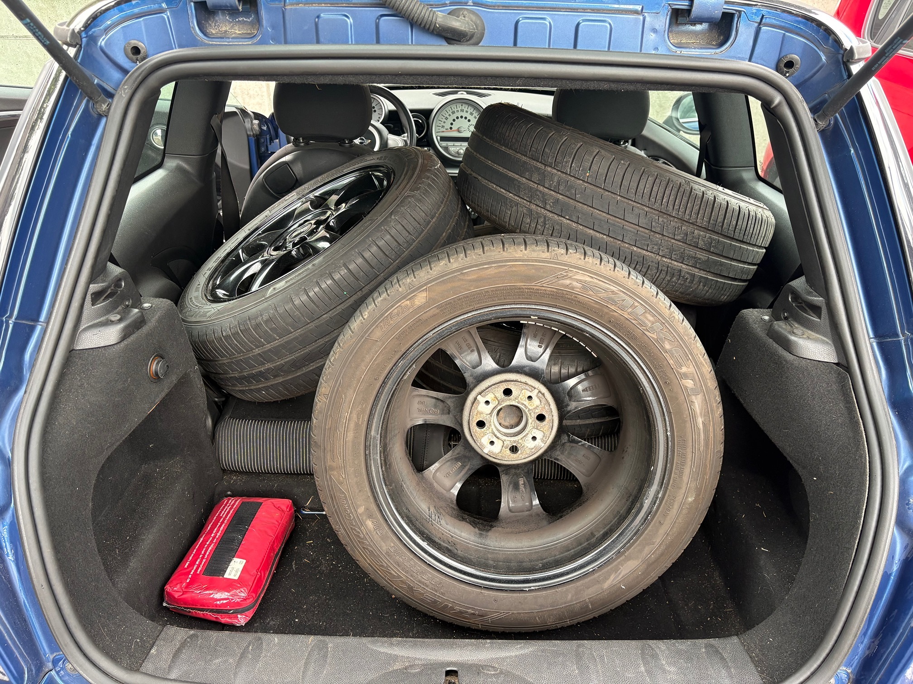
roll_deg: -0.5
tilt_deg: -28.5
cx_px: 456
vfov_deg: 53.1
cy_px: 342
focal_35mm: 26
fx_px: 686
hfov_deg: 67.3
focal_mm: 5.96
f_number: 1.6
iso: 125
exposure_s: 1/115
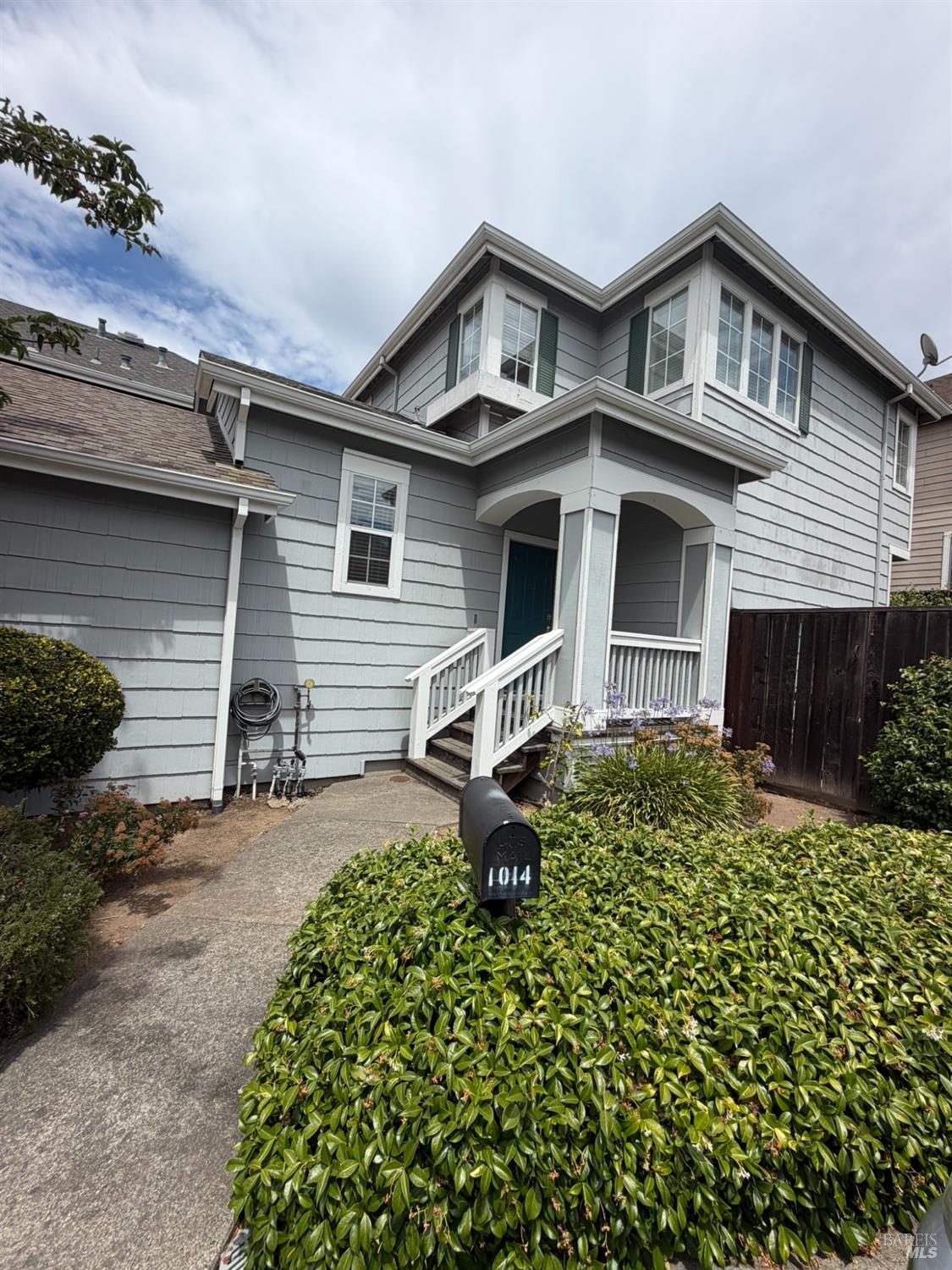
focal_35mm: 14
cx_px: 476
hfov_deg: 85.7
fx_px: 513
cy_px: 635
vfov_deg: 102.1
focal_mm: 2.22
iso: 20
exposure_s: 1/1167
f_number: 2.2
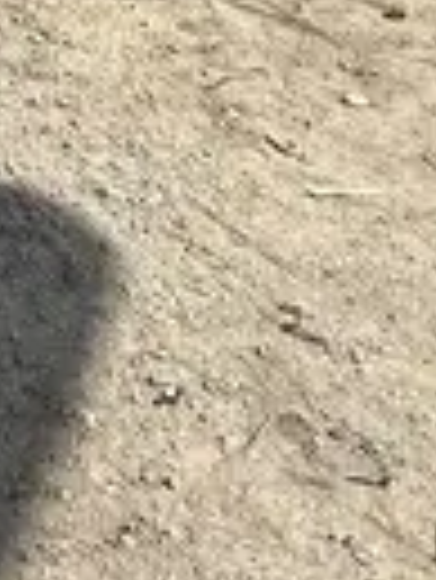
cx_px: -589
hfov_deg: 9.1
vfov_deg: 12.2
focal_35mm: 148
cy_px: -479
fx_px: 2481
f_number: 1.5
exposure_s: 1/5882
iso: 50
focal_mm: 5.7
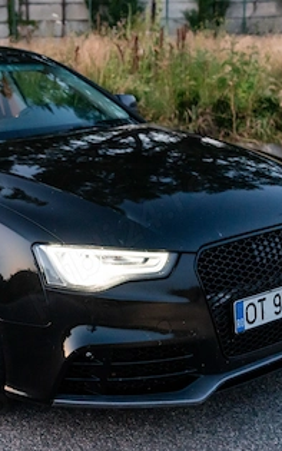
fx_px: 836
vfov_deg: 30.2
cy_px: 220
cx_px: 17
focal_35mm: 68
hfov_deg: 18.8
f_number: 3.2
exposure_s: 1/100
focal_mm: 35
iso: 4000
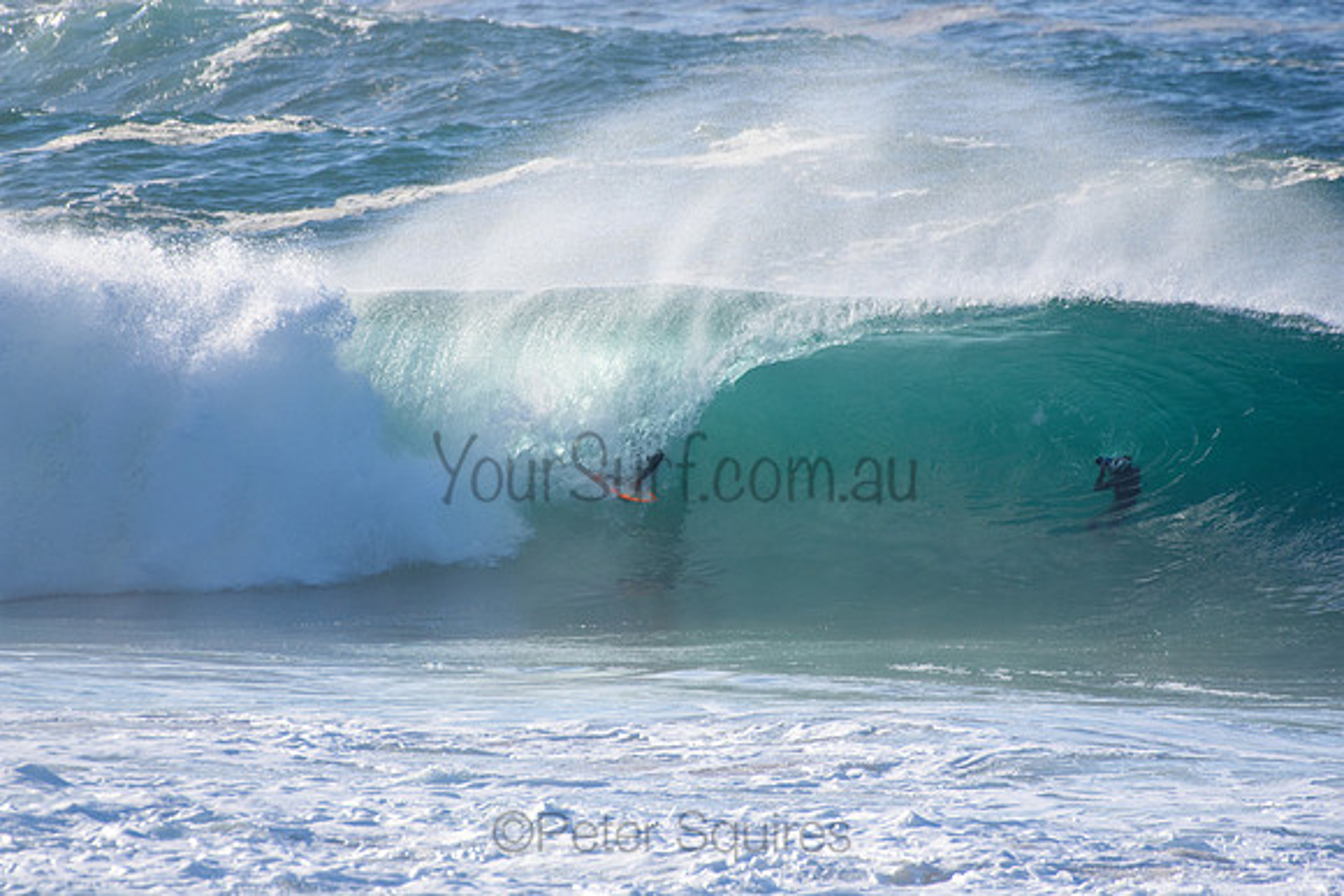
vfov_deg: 1.8
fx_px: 28005
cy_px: 448
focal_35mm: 750
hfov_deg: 2.7
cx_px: 672
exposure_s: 1/2000
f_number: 5.6
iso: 320
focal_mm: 500
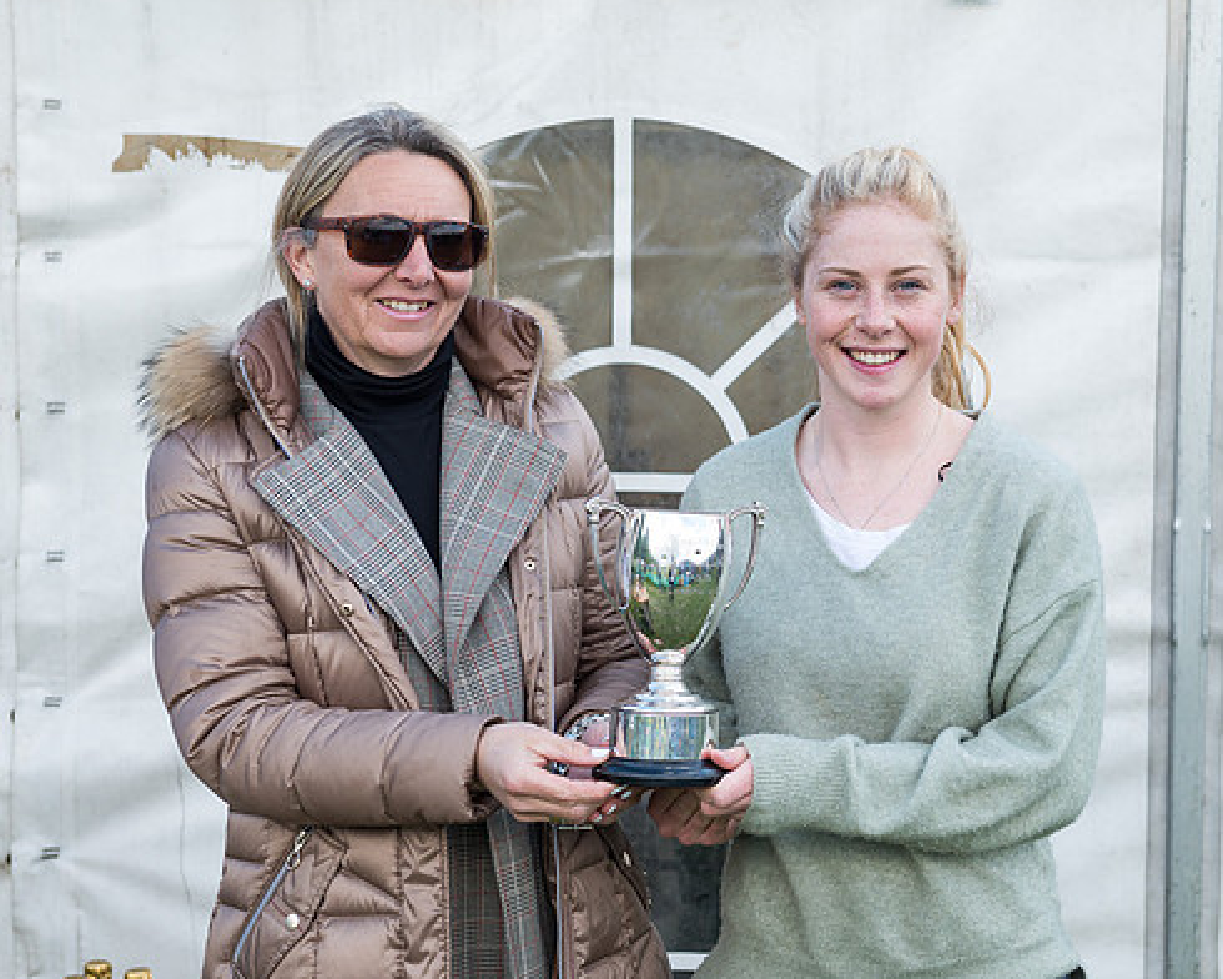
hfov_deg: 24.3
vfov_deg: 19.7
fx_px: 2823
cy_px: 457
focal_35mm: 78
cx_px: 849
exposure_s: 1/320
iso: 200
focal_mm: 55
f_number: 4.5
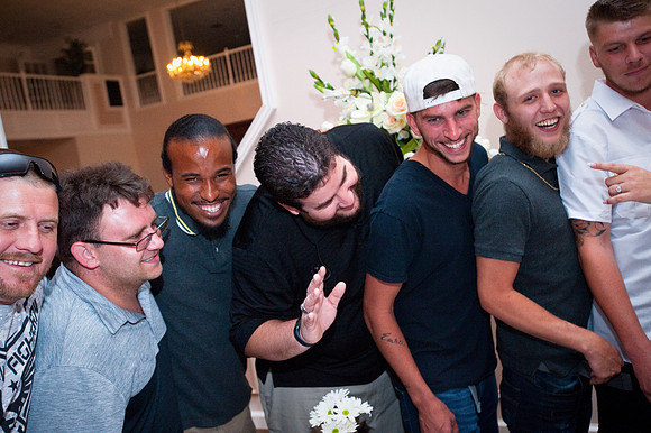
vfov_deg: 37.8
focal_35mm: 35
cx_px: 326
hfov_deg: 54.5
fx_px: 633
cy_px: 216
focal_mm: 35
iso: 3200
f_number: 5.6
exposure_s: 1/160
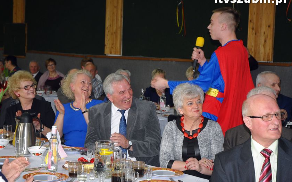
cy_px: 86
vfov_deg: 18.4
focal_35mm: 71
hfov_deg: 29.0
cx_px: 145
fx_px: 565
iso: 500
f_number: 4.5
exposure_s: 1/60
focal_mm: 46
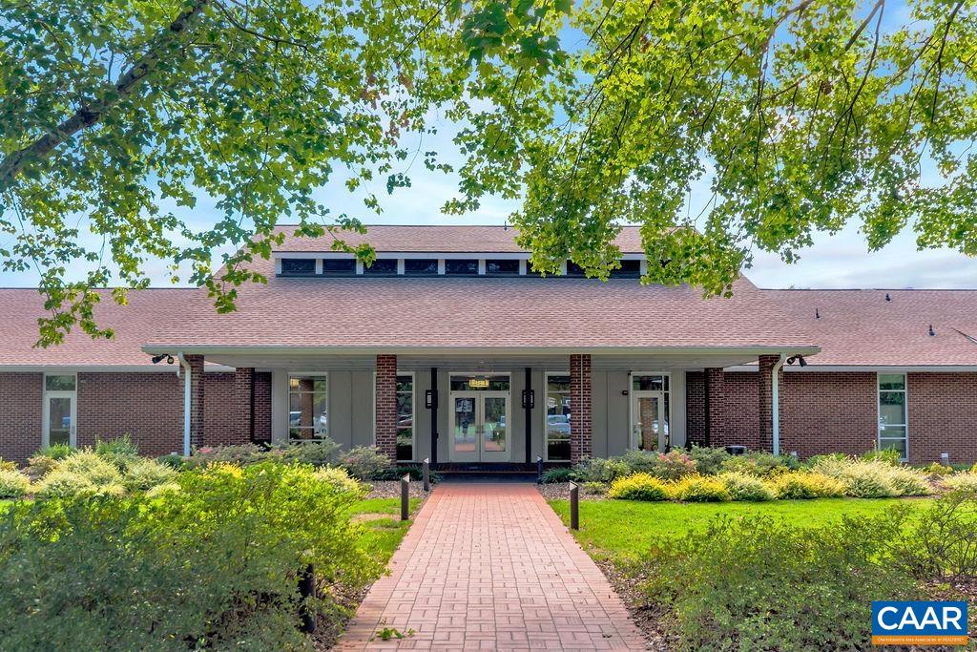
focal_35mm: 30
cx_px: 488
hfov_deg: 61.9
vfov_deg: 43.6
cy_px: 326
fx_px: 814
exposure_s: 1/200
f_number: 7.1
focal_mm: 20
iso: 200
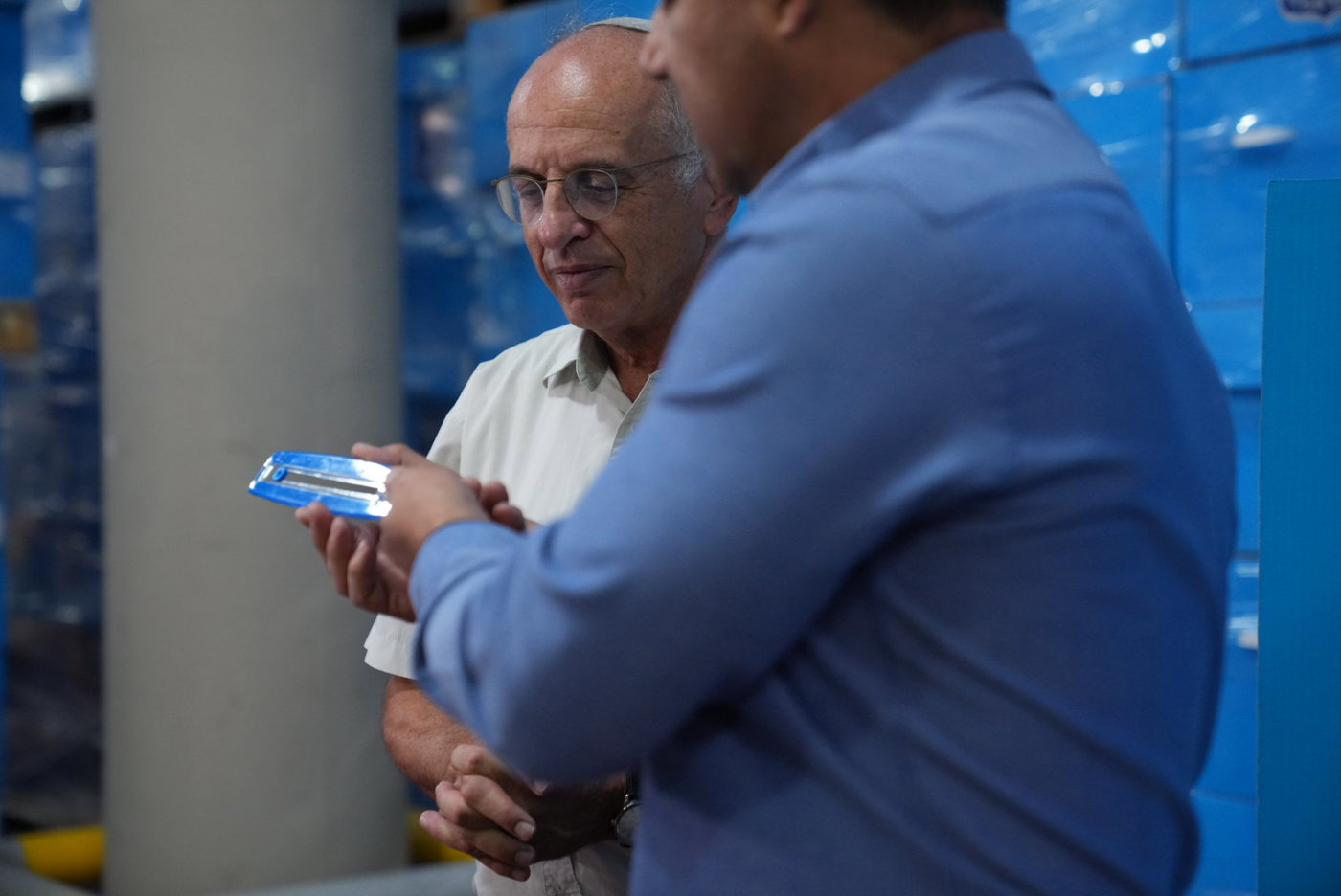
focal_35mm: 70
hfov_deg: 28.8
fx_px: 2610
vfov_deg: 19.5
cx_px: 670
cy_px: 448
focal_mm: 70
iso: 2500
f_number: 3.2
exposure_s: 1/160
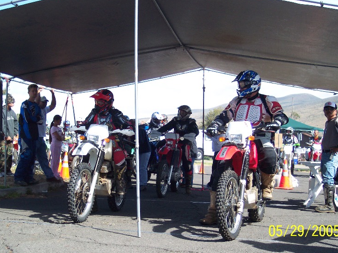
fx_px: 547
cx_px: 173
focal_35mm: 56
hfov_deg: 34.4
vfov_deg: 26.1
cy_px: 126
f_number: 3.4
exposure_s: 1/700
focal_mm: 10.7
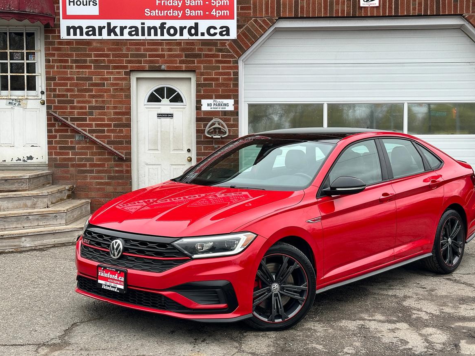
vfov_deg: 27.5
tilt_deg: -2.5
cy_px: 163
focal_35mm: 53
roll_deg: +0.5
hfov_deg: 36.2
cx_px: 254
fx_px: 727
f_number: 1.78
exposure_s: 1/634
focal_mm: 6.86
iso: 64
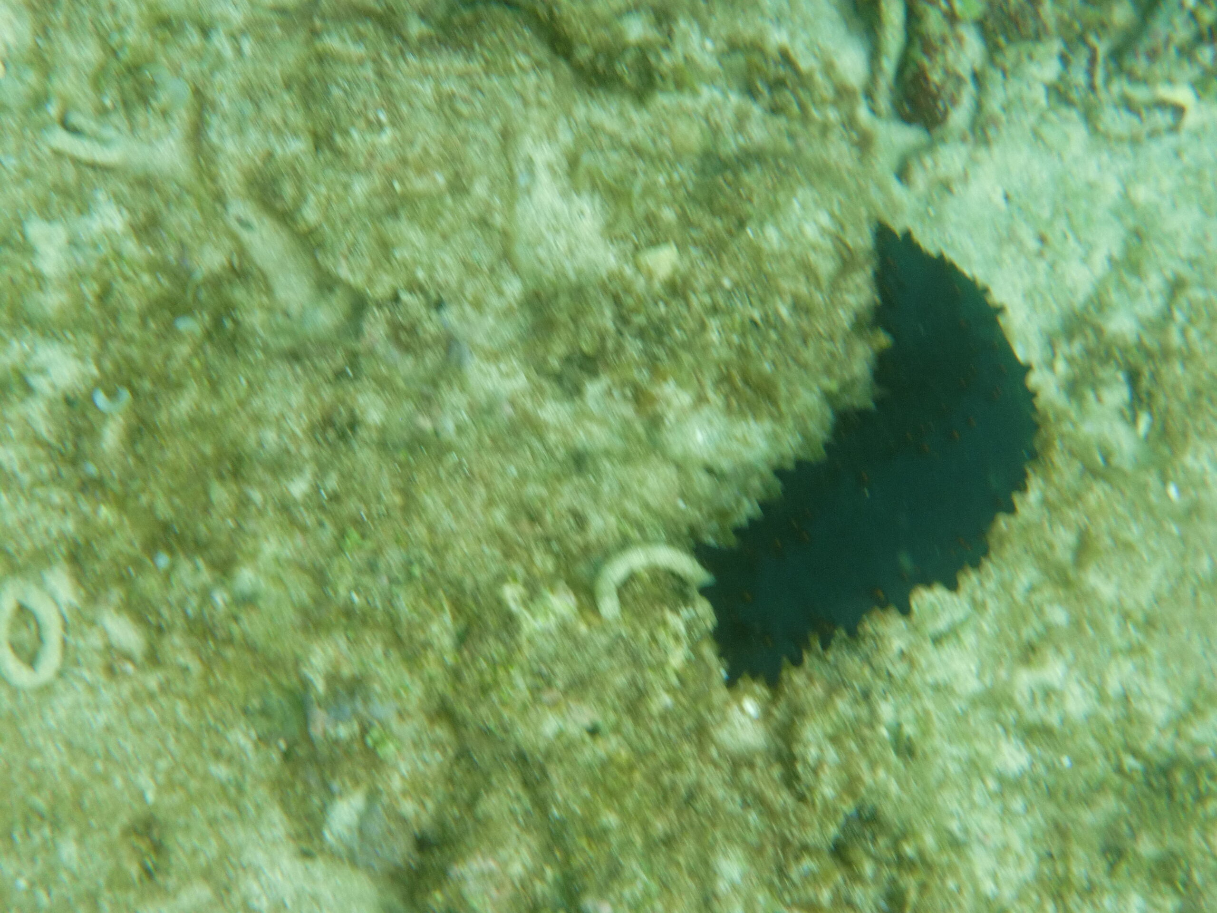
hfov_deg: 22.5
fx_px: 3059
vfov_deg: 17.0
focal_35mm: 87
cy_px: 456
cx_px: 608
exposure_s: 1/80
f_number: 4.9
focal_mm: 15.28
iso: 80
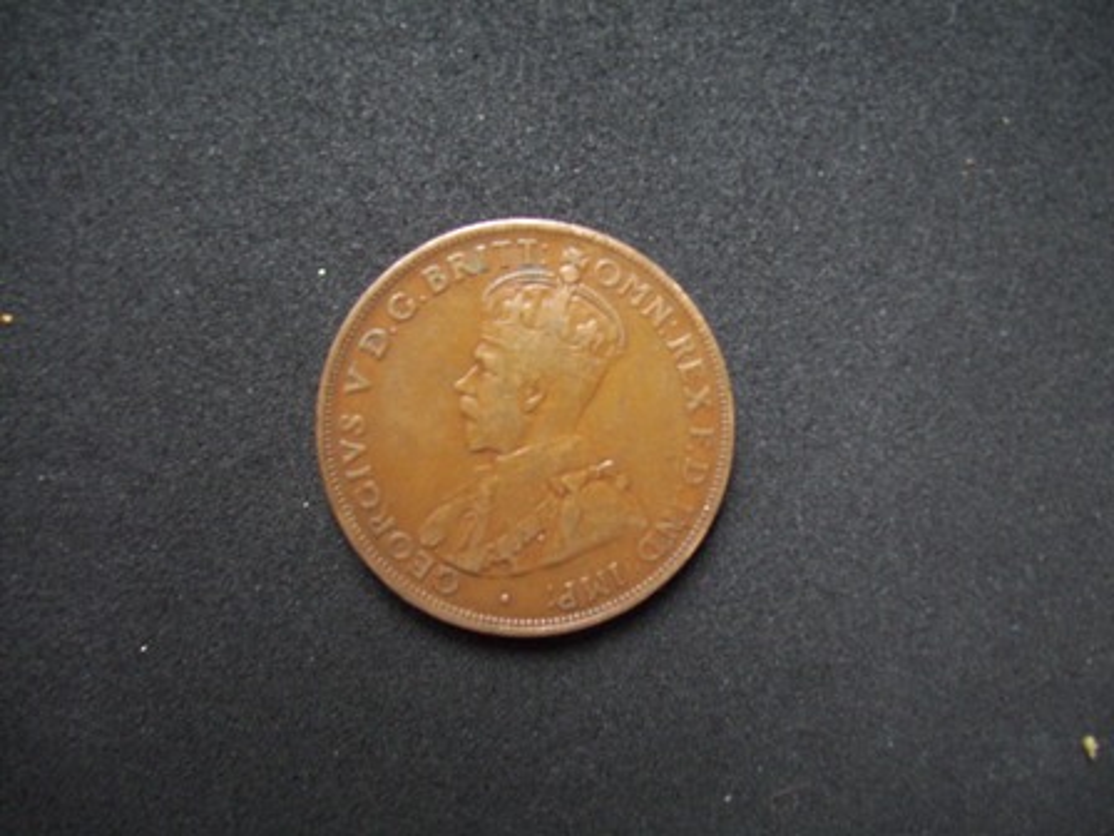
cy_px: 418
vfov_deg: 41.8
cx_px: 557
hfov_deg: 54.0
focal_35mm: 34
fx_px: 1094
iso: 160
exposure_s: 1/8
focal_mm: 5.7
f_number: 2.9
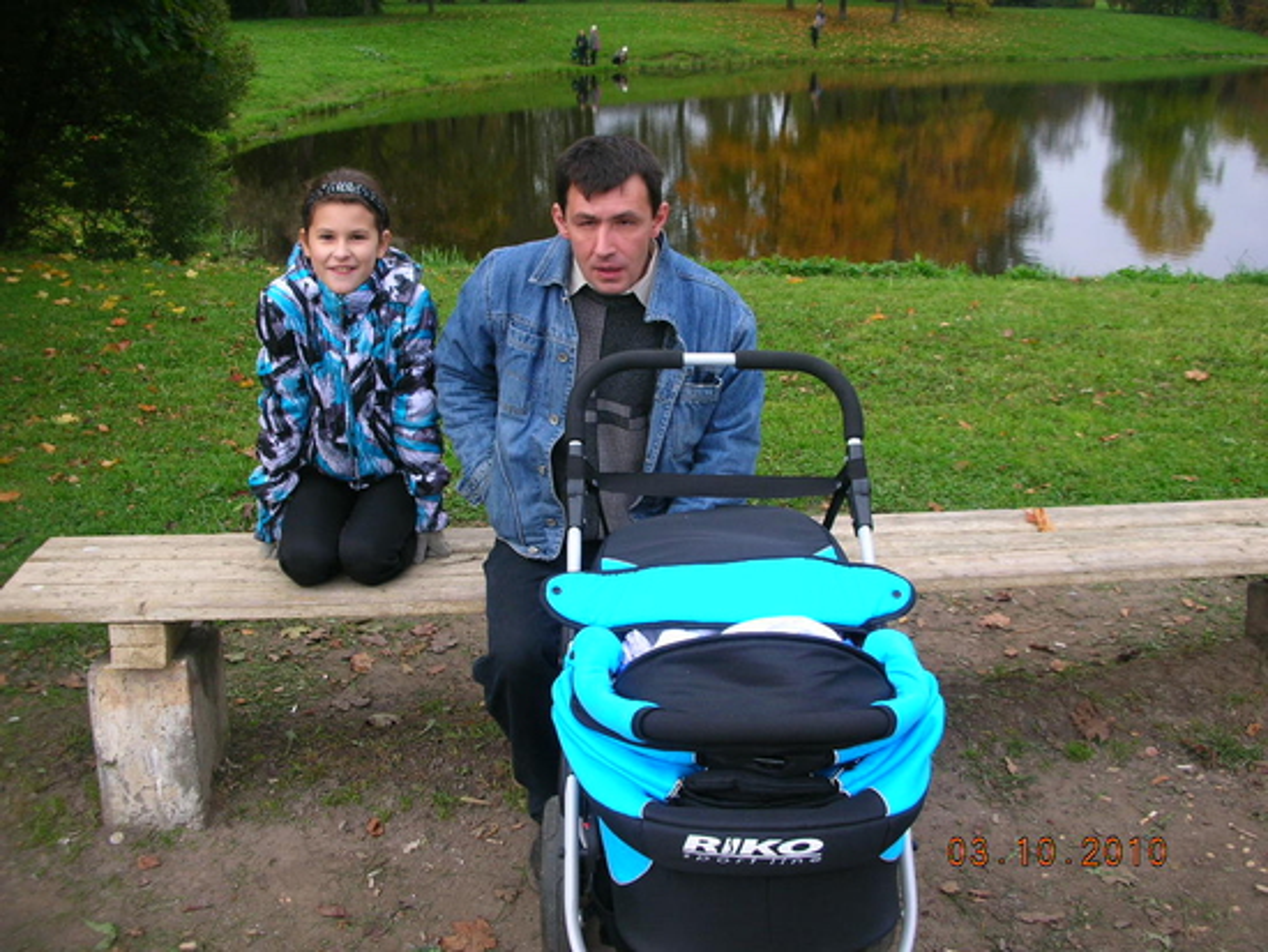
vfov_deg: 40.7
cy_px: 476
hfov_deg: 52.6
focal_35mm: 35
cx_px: 634
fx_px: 1283
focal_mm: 5.8
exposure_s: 1/170
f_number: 3
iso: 50
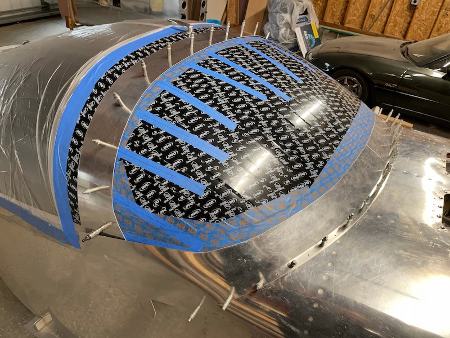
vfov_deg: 53.1
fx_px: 338
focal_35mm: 26
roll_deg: -7.3
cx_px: 225
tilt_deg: -34.6
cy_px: 169
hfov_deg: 67.3
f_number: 1.6
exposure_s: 1/60
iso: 200
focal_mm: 4.2
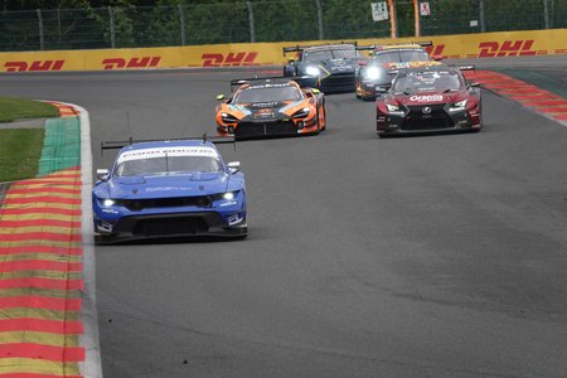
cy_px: 189
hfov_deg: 4.7
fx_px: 6851
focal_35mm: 435
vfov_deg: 3.2
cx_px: 284
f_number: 4
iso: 125
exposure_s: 1/800
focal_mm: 159.66
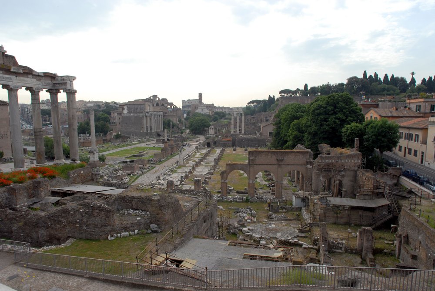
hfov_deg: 81.1
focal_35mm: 21
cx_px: 218
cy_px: 146
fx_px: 254
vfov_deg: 59.6
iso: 200
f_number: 9
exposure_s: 1/180
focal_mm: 14
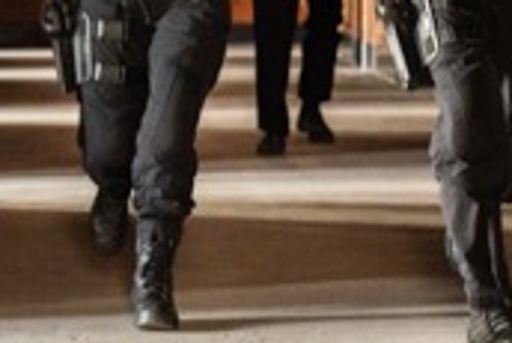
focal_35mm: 203
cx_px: 313
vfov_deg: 6.7
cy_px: -115
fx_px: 2889
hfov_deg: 10.1
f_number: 4
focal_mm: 70
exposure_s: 1/320
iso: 12800
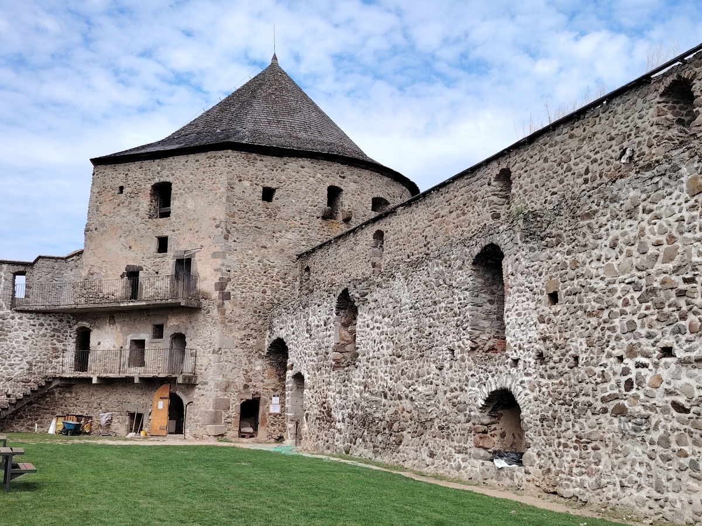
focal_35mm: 42
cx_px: 351
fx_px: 852
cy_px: 263
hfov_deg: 44.8
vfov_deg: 34.3
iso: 100
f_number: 1.75
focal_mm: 5.25
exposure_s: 1/679
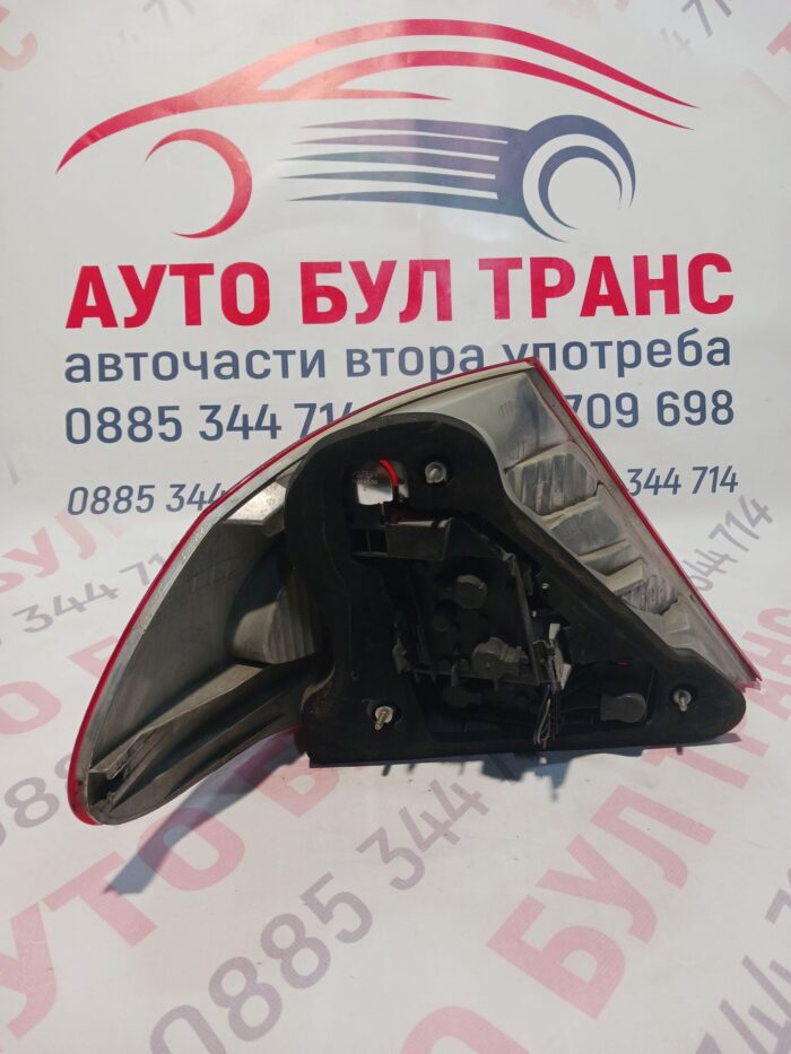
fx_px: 822
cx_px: 396
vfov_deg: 65.3
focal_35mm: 27
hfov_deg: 51.4
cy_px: 527
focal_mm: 4
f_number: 1.8
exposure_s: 1/50
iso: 400
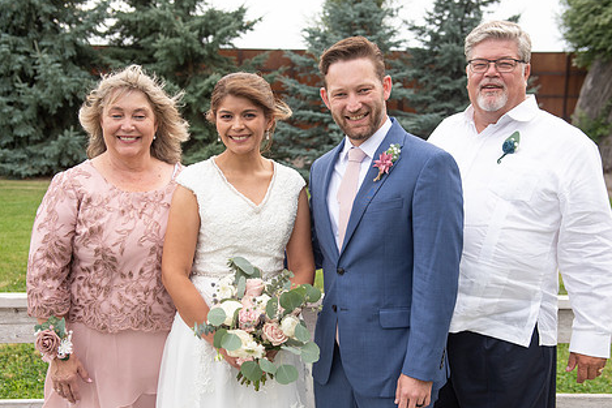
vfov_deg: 28.6
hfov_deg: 41.9
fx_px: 799
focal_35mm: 47
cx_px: 333
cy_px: 234
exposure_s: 1/640
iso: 500
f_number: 4.5
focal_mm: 38
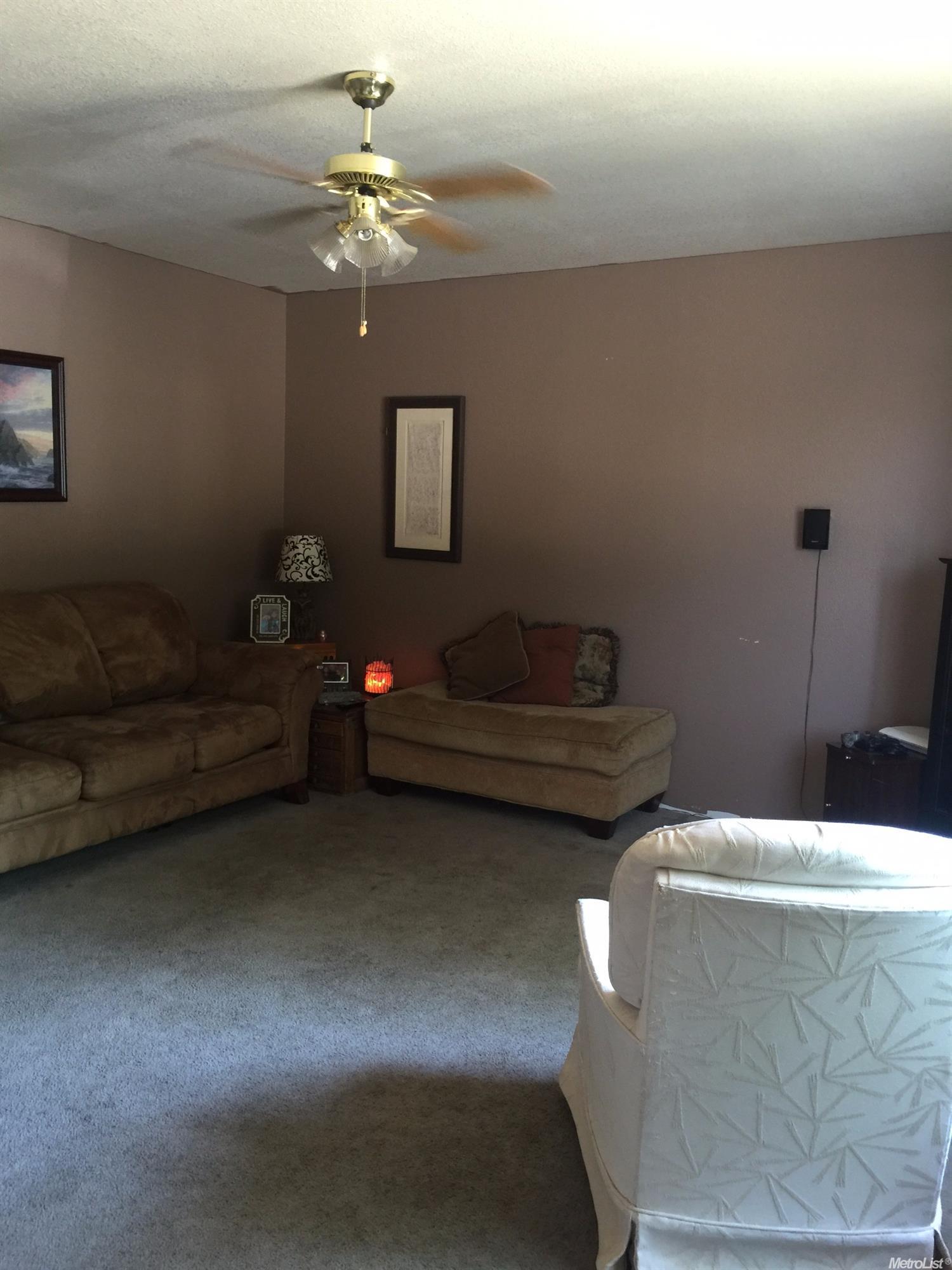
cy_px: 635
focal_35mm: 29
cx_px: 476
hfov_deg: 48.2
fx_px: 1063
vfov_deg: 61.7
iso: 80
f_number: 2.2
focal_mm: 4.15
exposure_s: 1/15
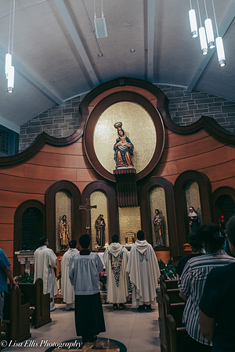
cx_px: 118
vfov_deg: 65.5
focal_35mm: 28
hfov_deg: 46.4
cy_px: 176
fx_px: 274
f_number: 4
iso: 1600
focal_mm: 24
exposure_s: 1/160
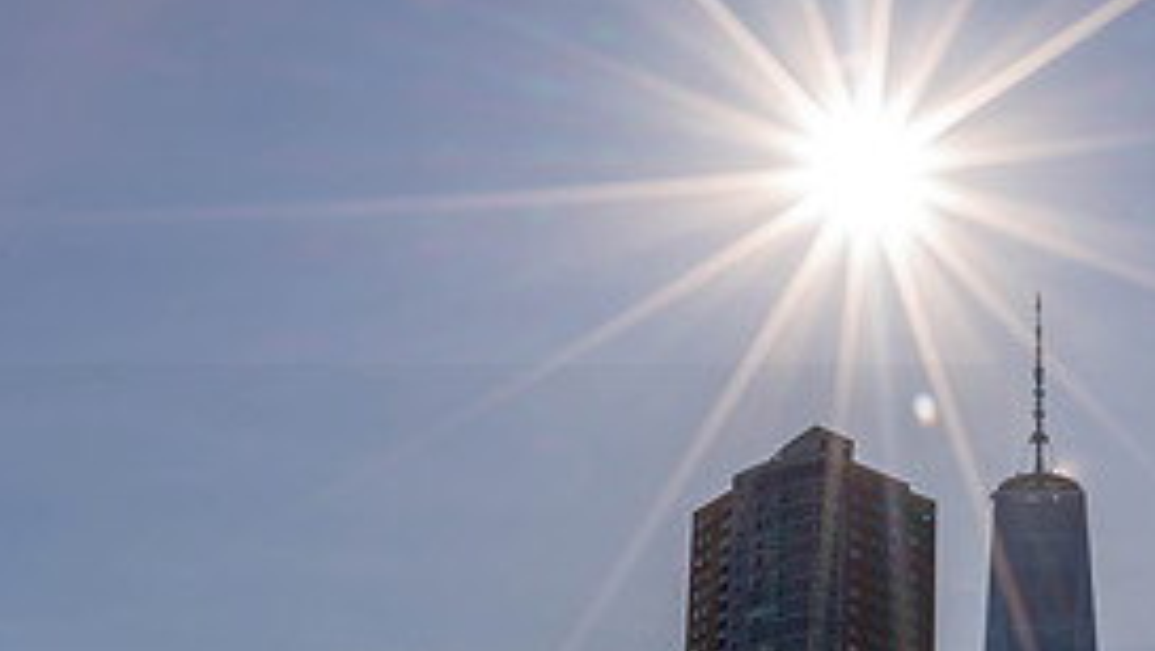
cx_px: 1040
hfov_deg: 33.5
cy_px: 814
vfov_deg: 19.1
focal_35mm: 59
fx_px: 1808
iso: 100
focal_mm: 24
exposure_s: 15
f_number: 22
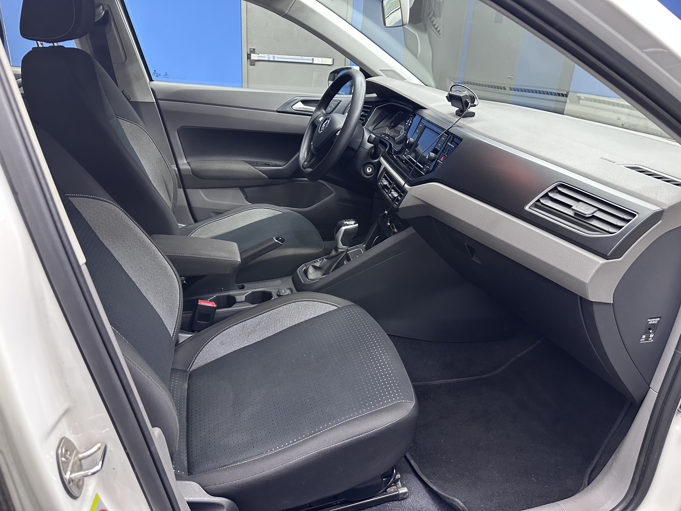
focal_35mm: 24
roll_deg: -3.2
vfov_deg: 56.8
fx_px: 472
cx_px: 340
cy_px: 256
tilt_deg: -22.4
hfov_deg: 71.6
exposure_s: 1/50
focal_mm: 6.86
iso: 400
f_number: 1.78
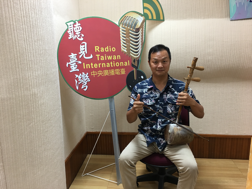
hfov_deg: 61.7
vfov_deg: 48.2
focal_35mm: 29
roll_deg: +1.3
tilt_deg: -10.6
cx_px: 126
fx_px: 211
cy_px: 94
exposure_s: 1/15
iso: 40
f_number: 2.2
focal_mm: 4.15
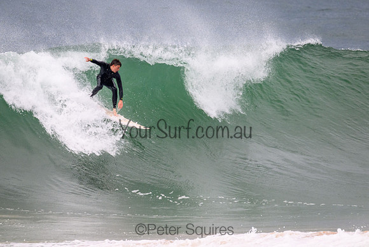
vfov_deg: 1.4
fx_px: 10313
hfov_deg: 2.0
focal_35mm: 1006
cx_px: 151
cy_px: 84
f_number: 11
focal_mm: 760
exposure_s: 1/2000
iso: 1250
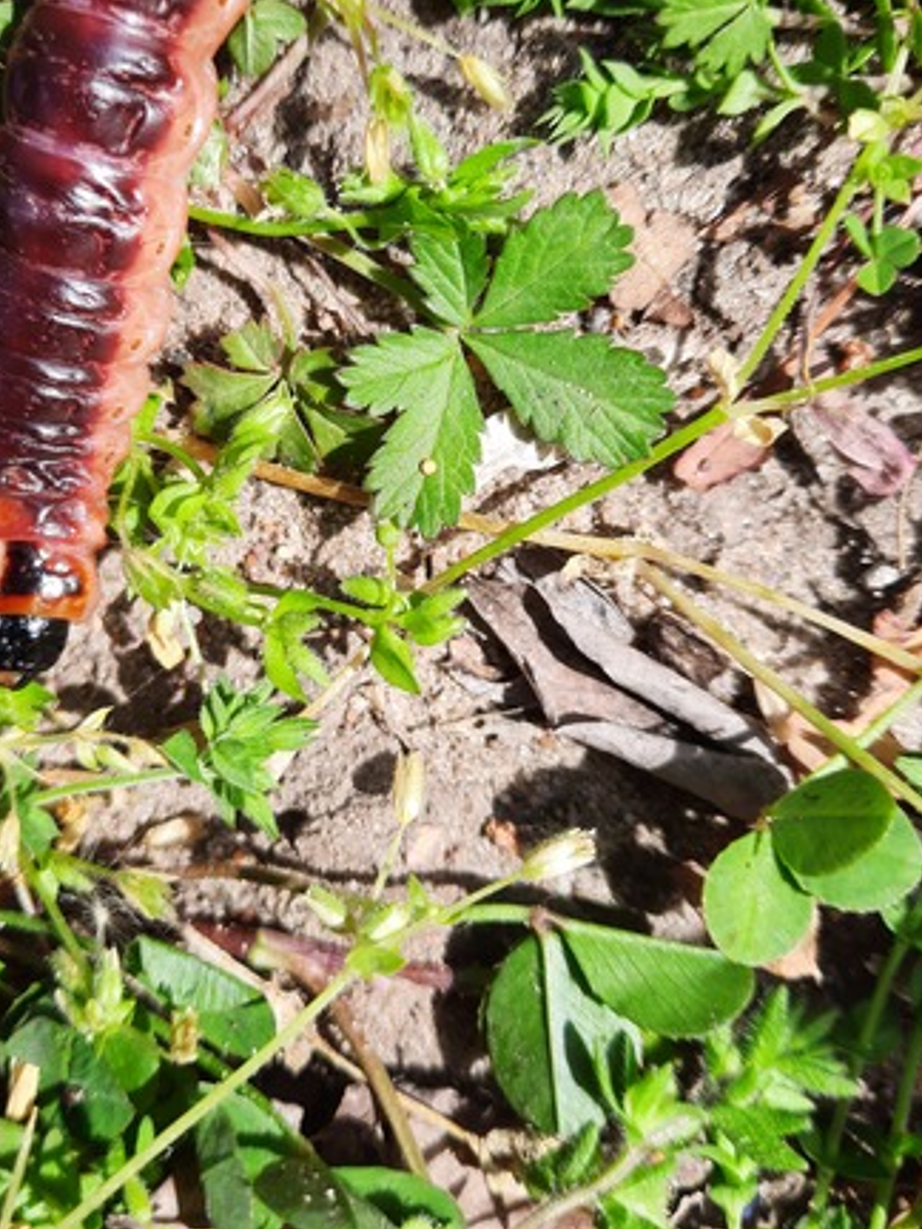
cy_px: 521
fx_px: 1314
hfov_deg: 38.4
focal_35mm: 37
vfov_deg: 50.0
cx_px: 347
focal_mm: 4.6
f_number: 2
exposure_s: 1/622
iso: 40
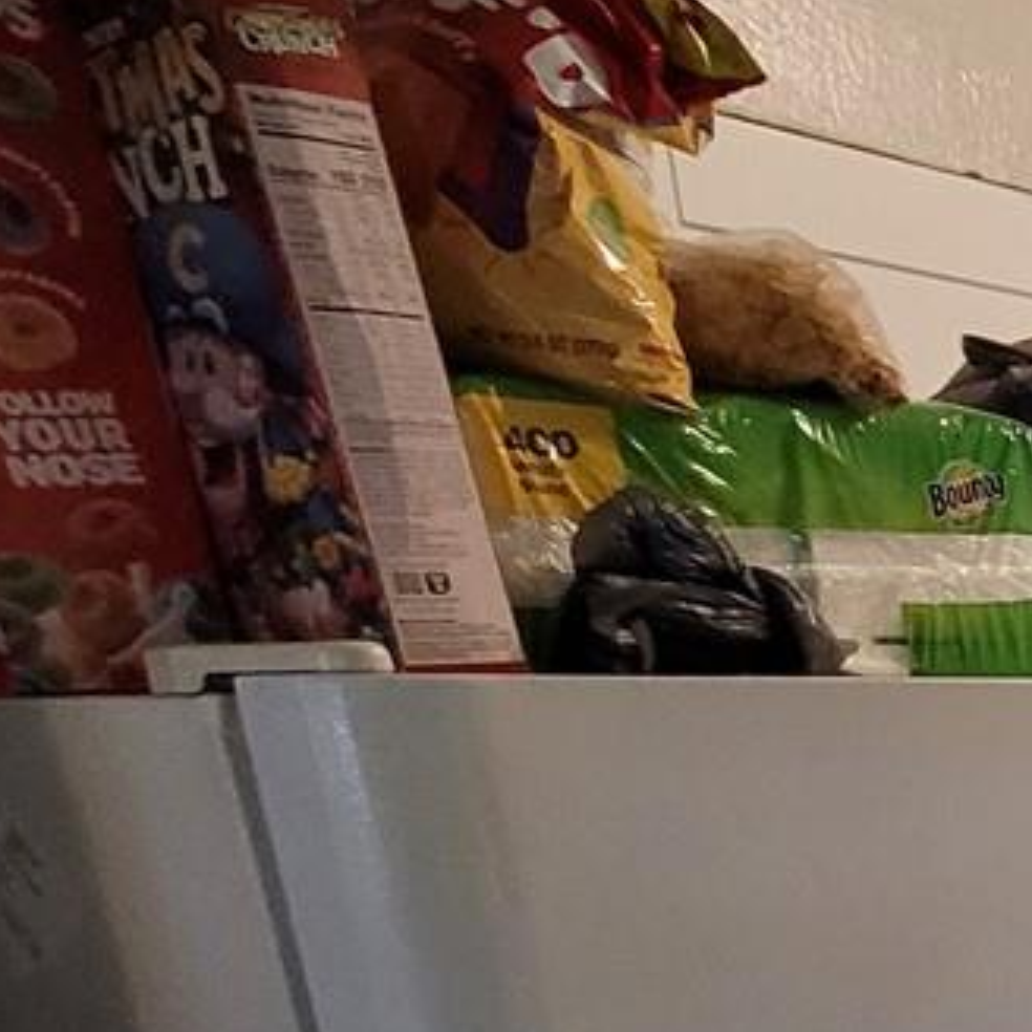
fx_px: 1889
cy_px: 1199
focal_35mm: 56
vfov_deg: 27.4
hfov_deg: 16.3
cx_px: 2347
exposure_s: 1/60
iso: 400
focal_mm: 2.2
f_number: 2.2
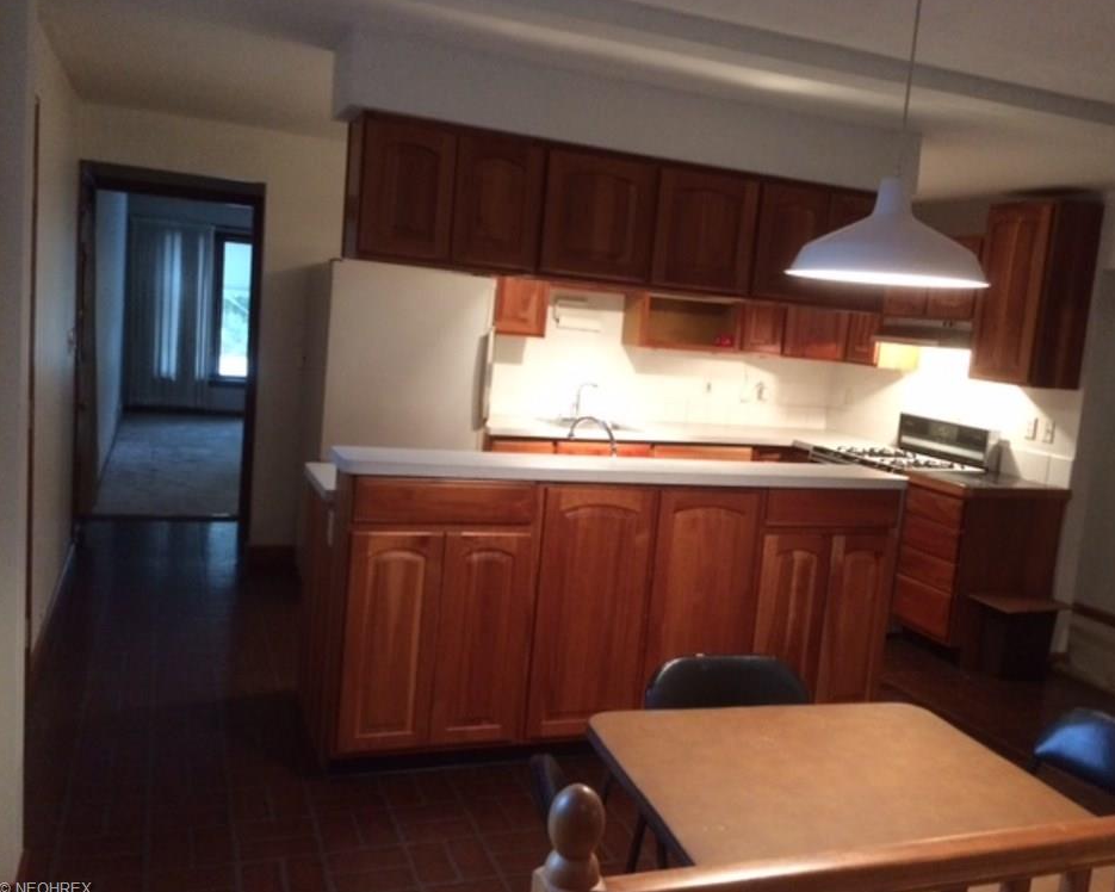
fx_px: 1023
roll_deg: -4.5
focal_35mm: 31
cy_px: 442
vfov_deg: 47.1
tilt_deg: -8.2
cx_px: 607
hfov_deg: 57.1
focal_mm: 4.15
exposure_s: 1/20
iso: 320
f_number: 2.2
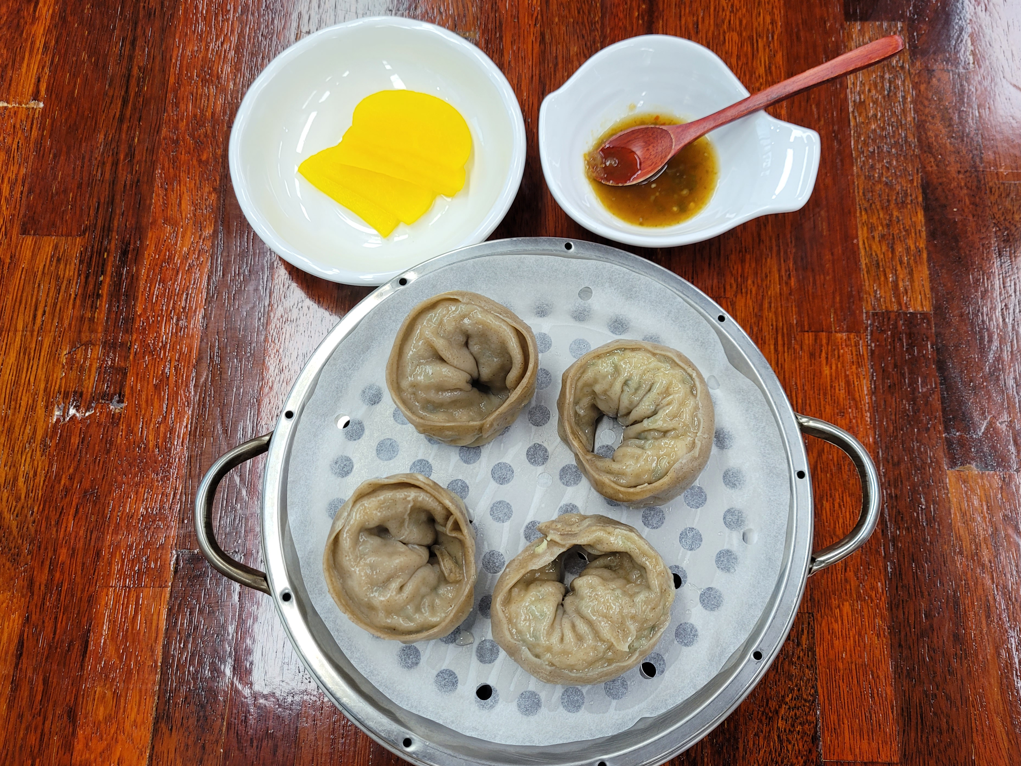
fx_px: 826
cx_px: 535
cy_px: 404
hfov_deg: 63.4
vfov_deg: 49.7
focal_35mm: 28
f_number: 1.8
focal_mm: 5.4
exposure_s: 1/120
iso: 125
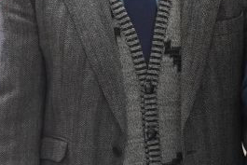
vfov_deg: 6.9
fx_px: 1359
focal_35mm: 198
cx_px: 409
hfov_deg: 9.9
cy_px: 49
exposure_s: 1/125
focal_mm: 35
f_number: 3.2
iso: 1250
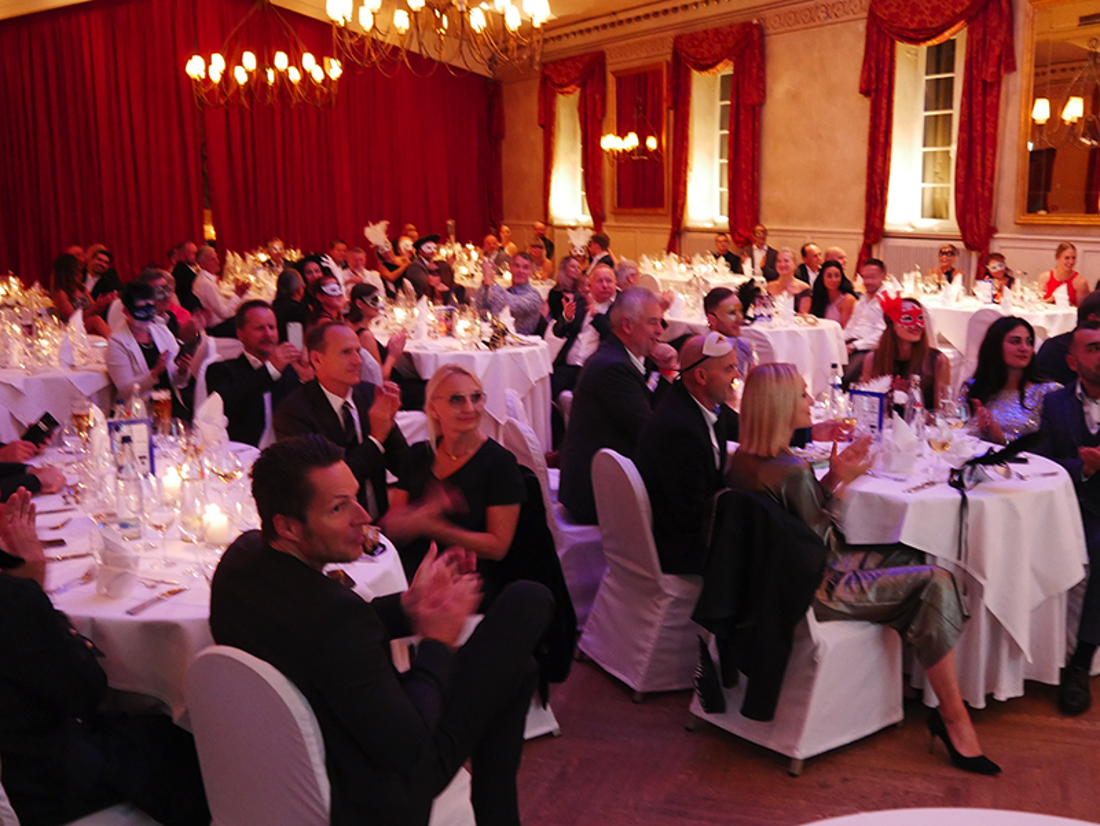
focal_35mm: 40
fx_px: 1272
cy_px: 413
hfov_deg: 46.8
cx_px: 550
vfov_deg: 36.0
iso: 3200
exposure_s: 1/15
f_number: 4.2
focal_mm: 20
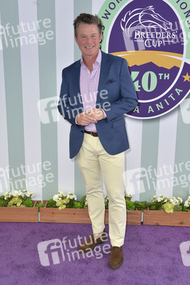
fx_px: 316
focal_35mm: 40
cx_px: 95
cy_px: 142
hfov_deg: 33.4
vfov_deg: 48.4
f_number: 6.3
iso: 250
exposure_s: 1/250
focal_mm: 40
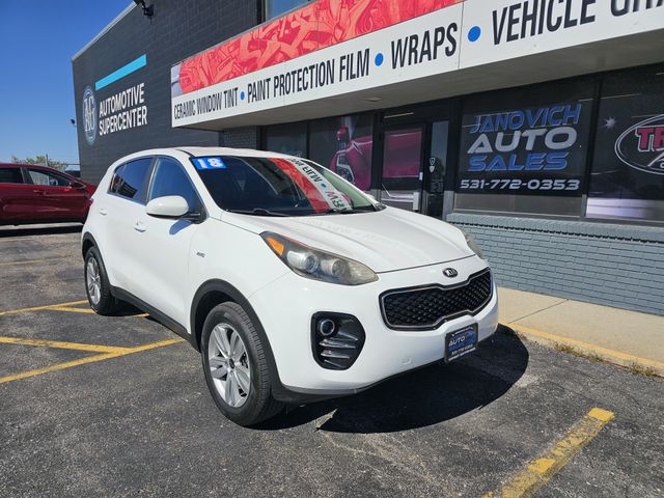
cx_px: 332
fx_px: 441
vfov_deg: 58.9
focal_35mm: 23
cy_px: 249
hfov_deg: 73.9
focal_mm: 6.3
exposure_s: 1/1789
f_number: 1.7
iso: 10
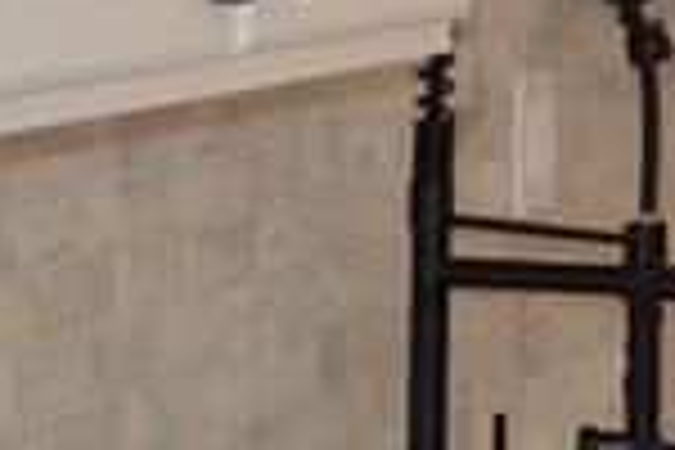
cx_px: 1426
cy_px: -216
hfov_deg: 8.6
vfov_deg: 6.0
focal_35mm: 225
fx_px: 4218
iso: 400
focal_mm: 22
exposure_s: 1/100
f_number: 4
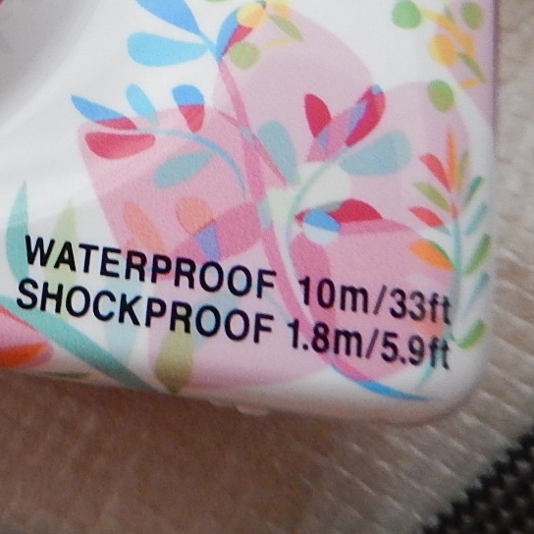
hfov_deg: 23.8
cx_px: -129
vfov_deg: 24.7
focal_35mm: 65
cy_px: -54
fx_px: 1134
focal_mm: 4.5
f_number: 3.4
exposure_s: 1/25
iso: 400
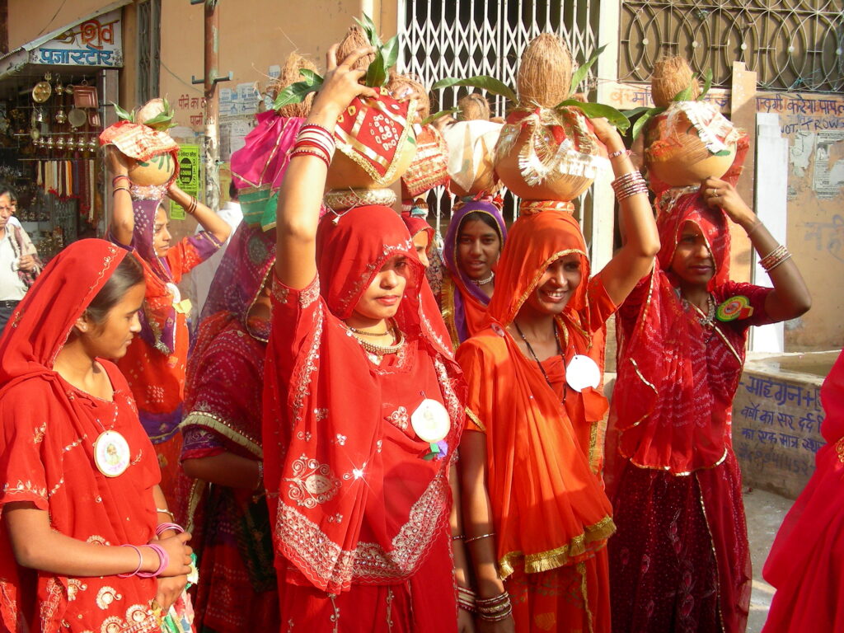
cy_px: 316
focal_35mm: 38
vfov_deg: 37.7
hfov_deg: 49.0
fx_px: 927
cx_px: 422
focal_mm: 6.3
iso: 50
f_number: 4
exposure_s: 1/137
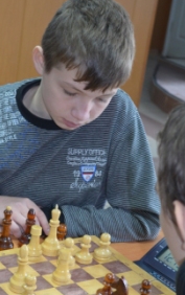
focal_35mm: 92
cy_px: 206
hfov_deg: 14.2
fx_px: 740
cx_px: 80
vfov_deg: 22.4
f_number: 5
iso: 800
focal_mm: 38
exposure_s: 1/30
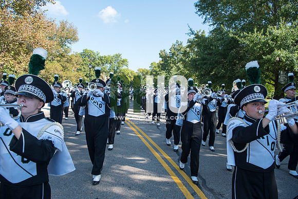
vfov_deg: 53.2
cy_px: 100
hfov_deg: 73.7
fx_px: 199
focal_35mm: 24
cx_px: 149
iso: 200
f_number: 5.6
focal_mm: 24
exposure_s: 1/500
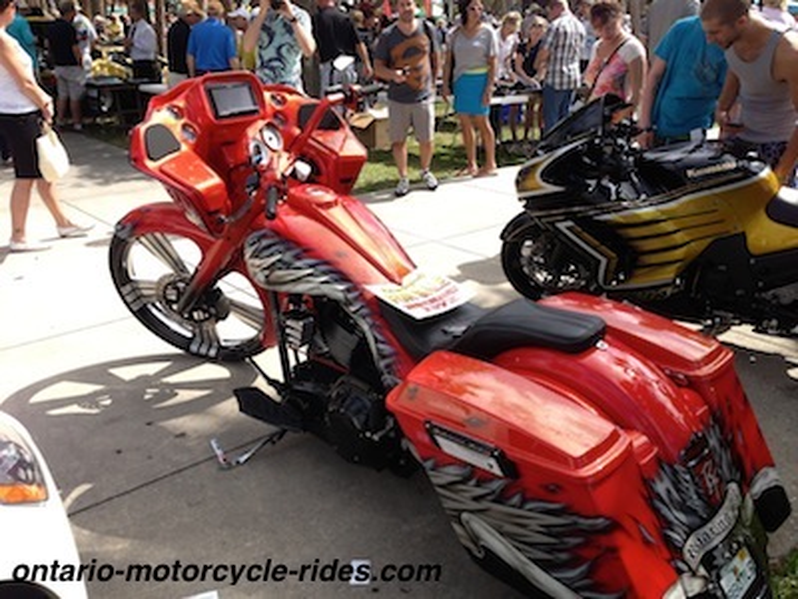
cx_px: 399
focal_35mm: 33
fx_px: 761
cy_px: 300
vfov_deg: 42.9
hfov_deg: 55.4
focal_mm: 4.13
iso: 64
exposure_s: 1/1153
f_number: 2.4
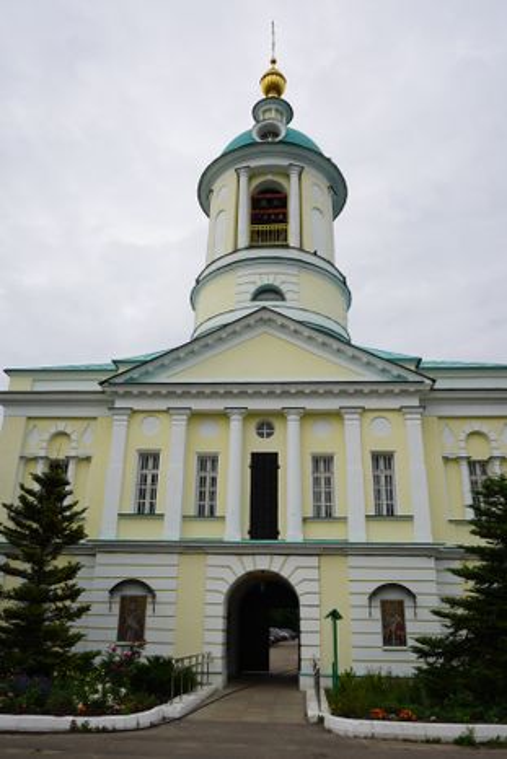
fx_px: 591
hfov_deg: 46.4
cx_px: 254
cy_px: 380
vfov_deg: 65.5
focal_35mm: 28
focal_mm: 28
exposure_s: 1/125
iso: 100
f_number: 9
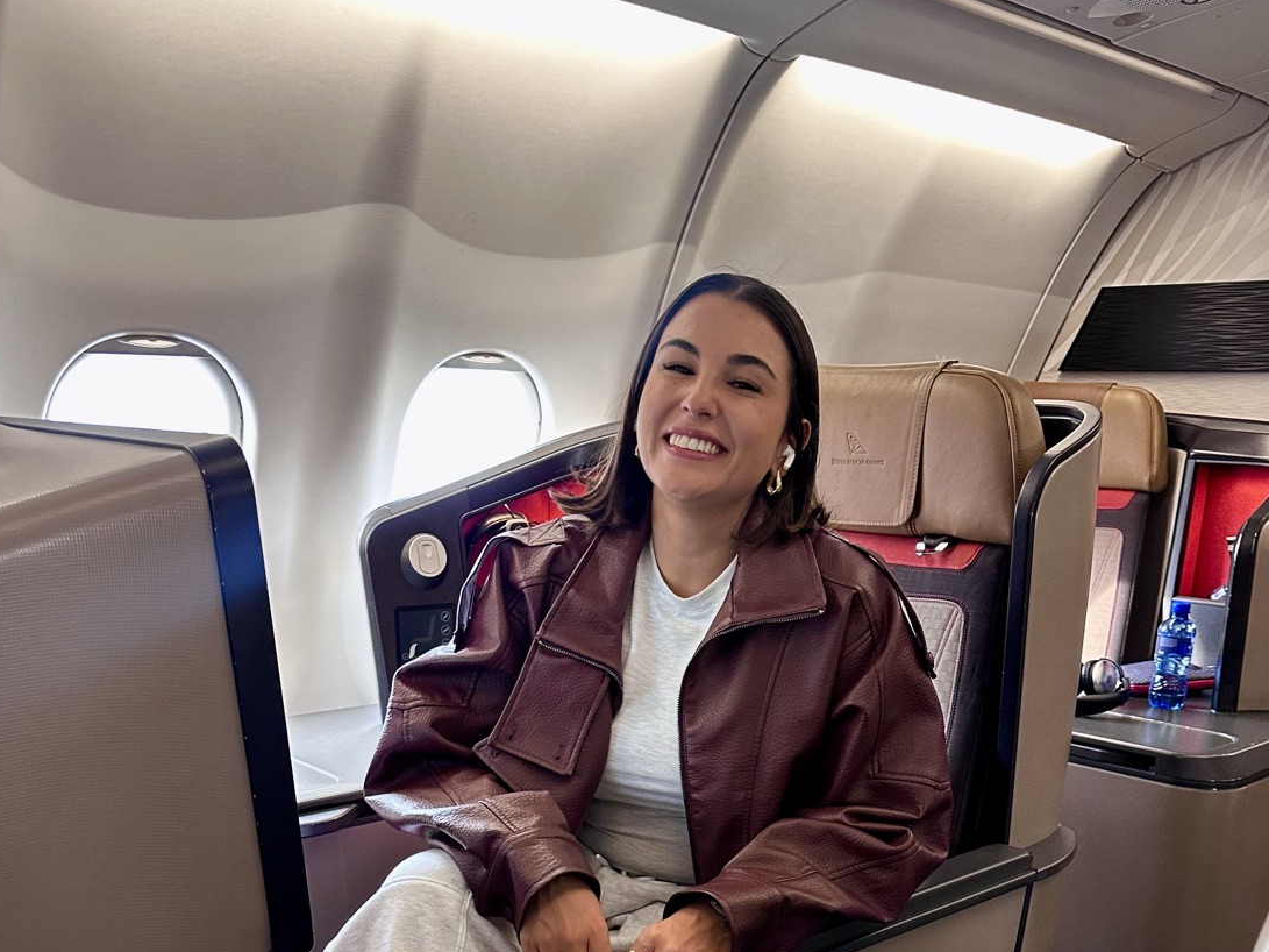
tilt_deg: -17.6
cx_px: 639
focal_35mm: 33
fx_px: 1210
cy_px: 815
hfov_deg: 55.4
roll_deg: -1.6
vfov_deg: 40.4
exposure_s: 1/52
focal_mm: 6.86
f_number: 1.78
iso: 320
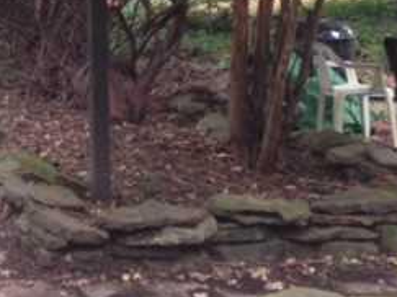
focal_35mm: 87
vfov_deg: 16.4
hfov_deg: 20.9
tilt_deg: +2.2
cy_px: -36
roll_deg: -0.2
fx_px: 997
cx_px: -83
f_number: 2.4
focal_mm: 4.12
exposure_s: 1/20
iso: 100
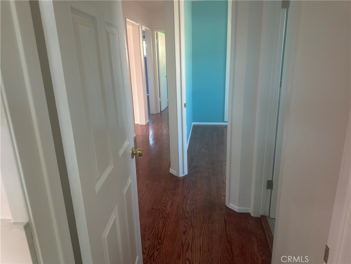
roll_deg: +1.5
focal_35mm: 24
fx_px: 243
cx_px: 176
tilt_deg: -16.1
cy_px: 132
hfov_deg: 71.6
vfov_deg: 56.8
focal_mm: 6.86
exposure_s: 1/60
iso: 160
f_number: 1.78
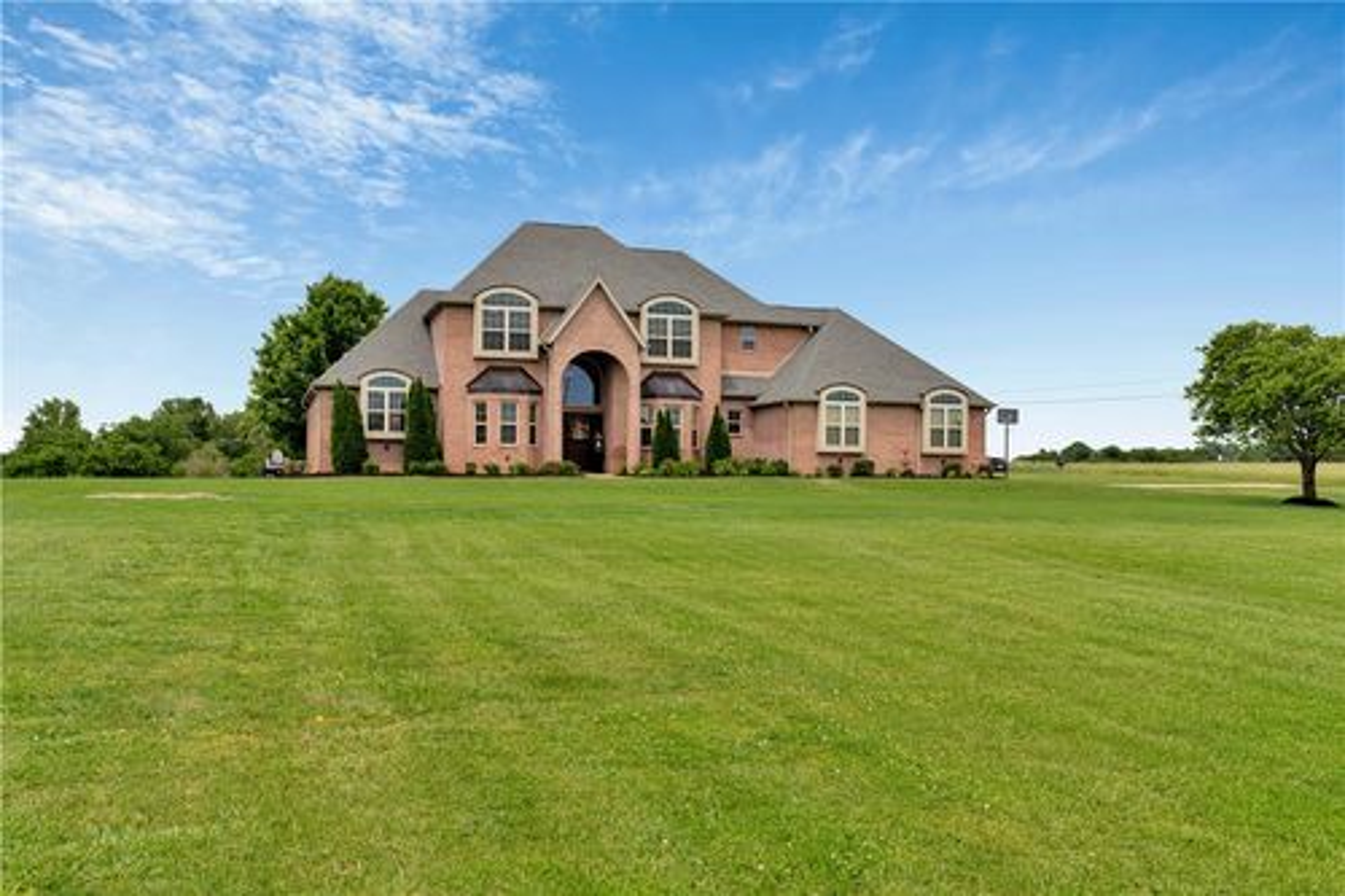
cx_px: 672
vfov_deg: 38.9
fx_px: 1270
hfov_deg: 55.8
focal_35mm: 34
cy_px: 448
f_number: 7.1
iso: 100
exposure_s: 1/160
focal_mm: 34
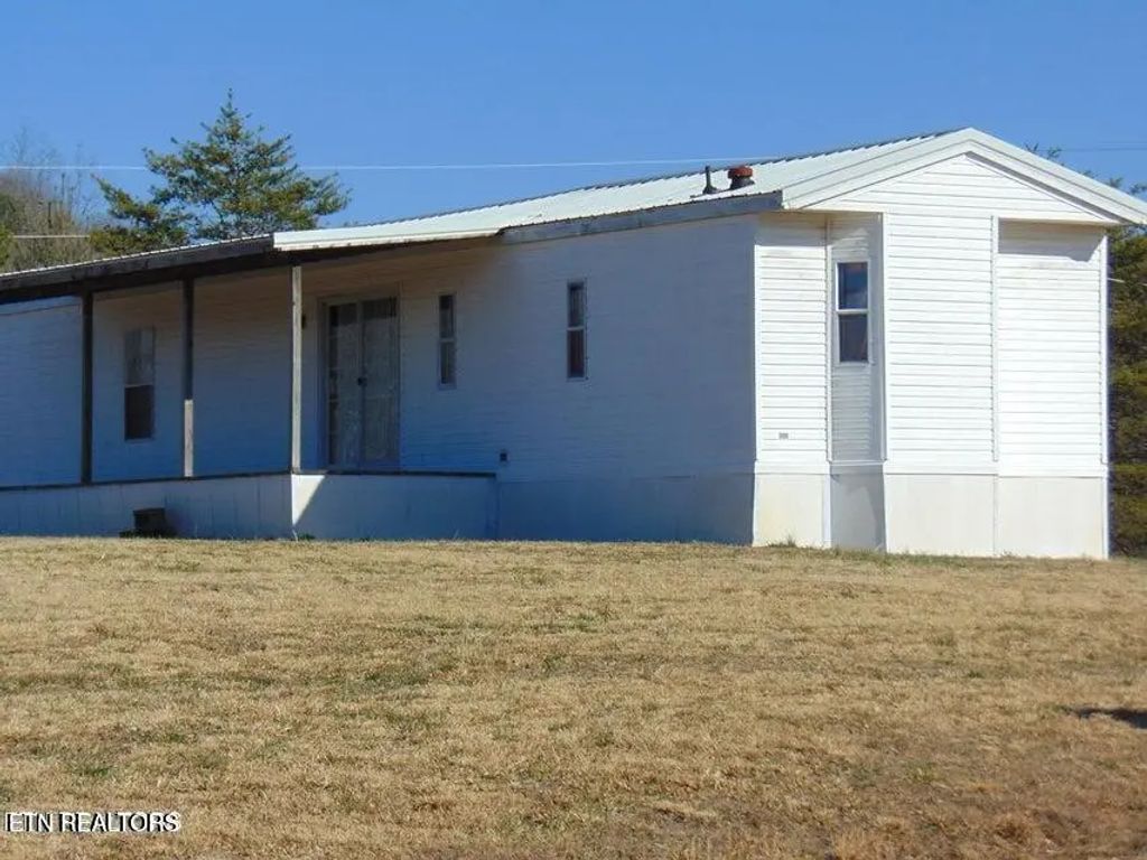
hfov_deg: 14.8
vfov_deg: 11.1
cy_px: 430
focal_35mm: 133
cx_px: 574
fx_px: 4407
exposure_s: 1/200
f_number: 10.3
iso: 80
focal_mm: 23.9
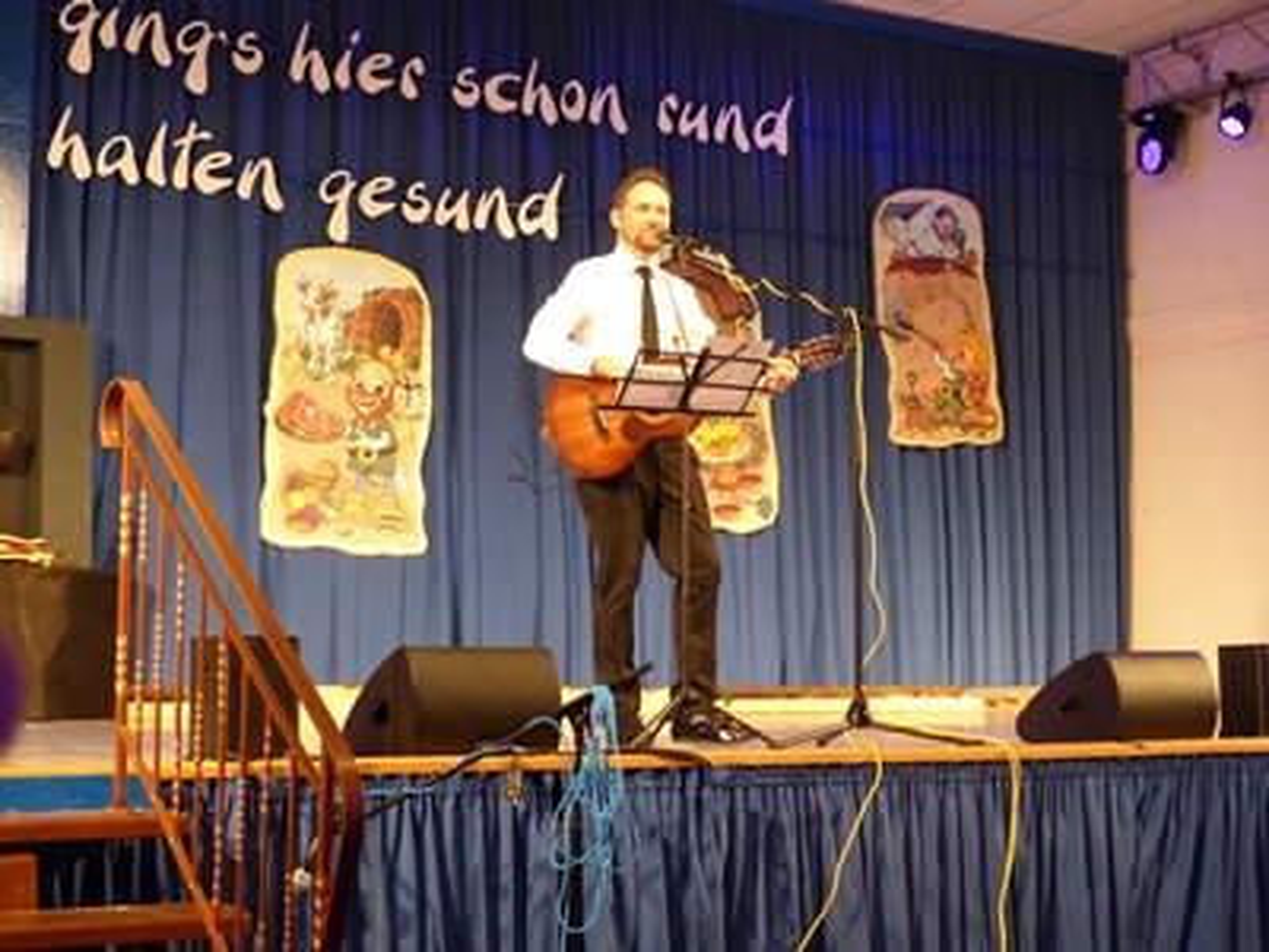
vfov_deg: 26.1
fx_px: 2053
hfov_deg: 34.3
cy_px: 476
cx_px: 634
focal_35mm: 56
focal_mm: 10.1
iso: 800
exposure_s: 1/50
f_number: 2.8
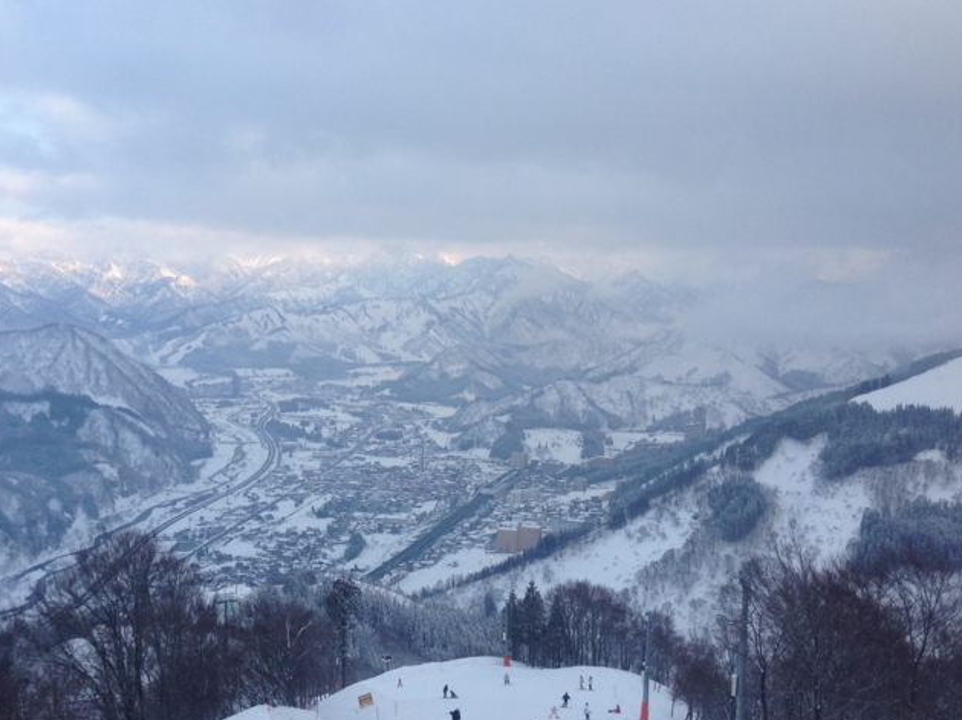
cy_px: 356
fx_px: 1167
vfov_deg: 34.3
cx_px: 370
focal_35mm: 42
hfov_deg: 44.5
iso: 50
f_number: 2.4
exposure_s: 1/427
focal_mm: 4.13
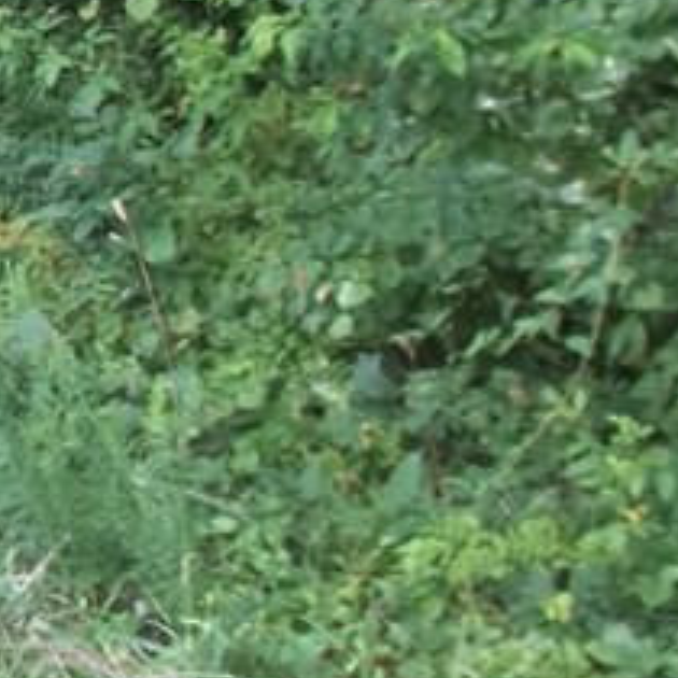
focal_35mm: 142
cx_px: -546
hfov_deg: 11.4
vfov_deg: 11.9
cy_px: -255
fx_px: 3147
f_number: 3.3
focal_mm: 5.9
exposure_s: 1/80
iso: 64
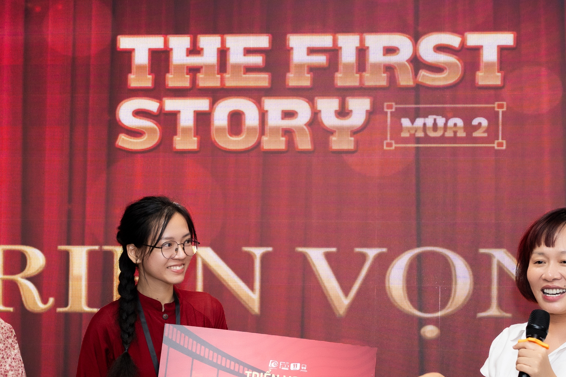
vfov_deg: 15.2
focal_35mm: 89
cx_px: 261
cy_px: 314
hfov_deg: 22.9
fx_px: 1399
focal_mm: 48
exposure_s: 1/125
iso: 800
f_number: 4
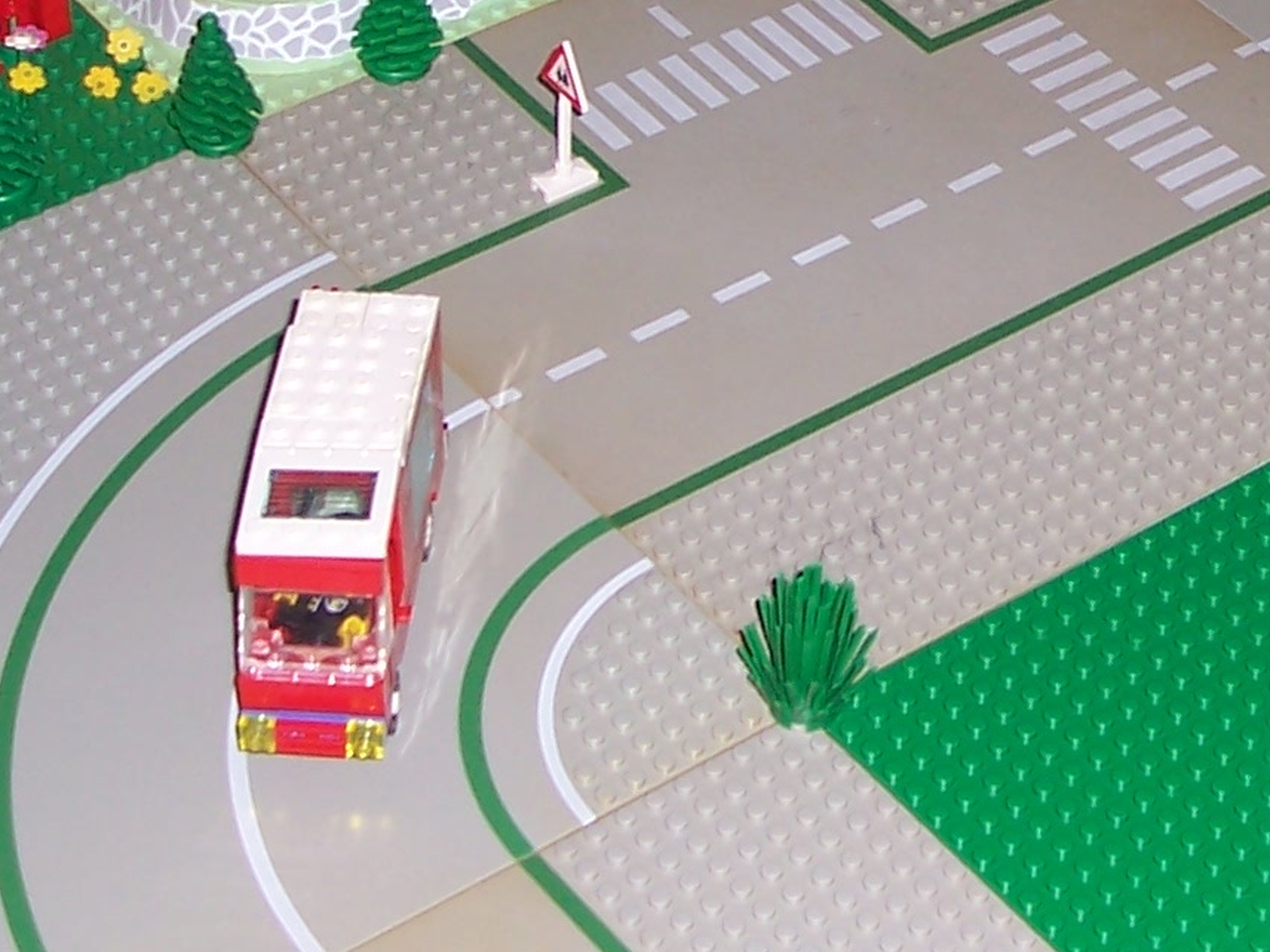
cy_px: 59
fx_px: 4146
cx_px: 1105
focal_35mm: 113
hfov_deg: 17.2
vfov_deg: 13.0
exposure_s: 1/60
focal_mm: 7
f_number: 3
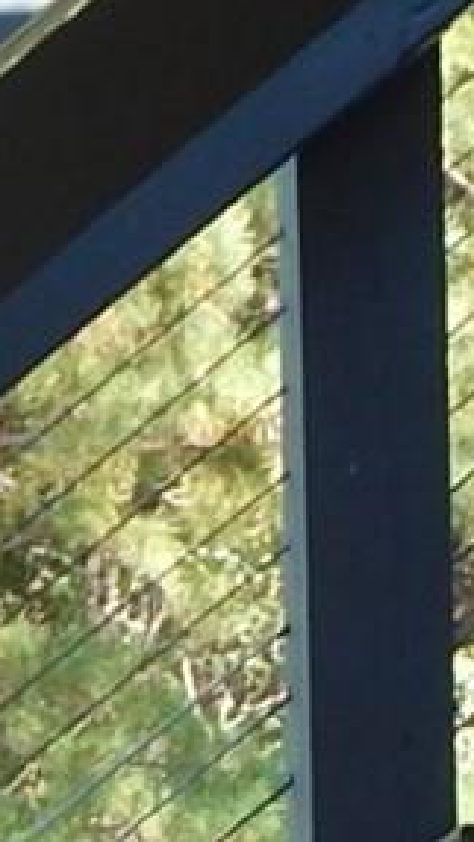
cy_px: 892
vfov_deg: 7.3
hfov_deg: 4.0
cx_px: -733
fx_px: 6610
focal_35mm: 296
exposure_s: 1/160
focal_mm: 6.8
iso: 125
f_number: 3.4
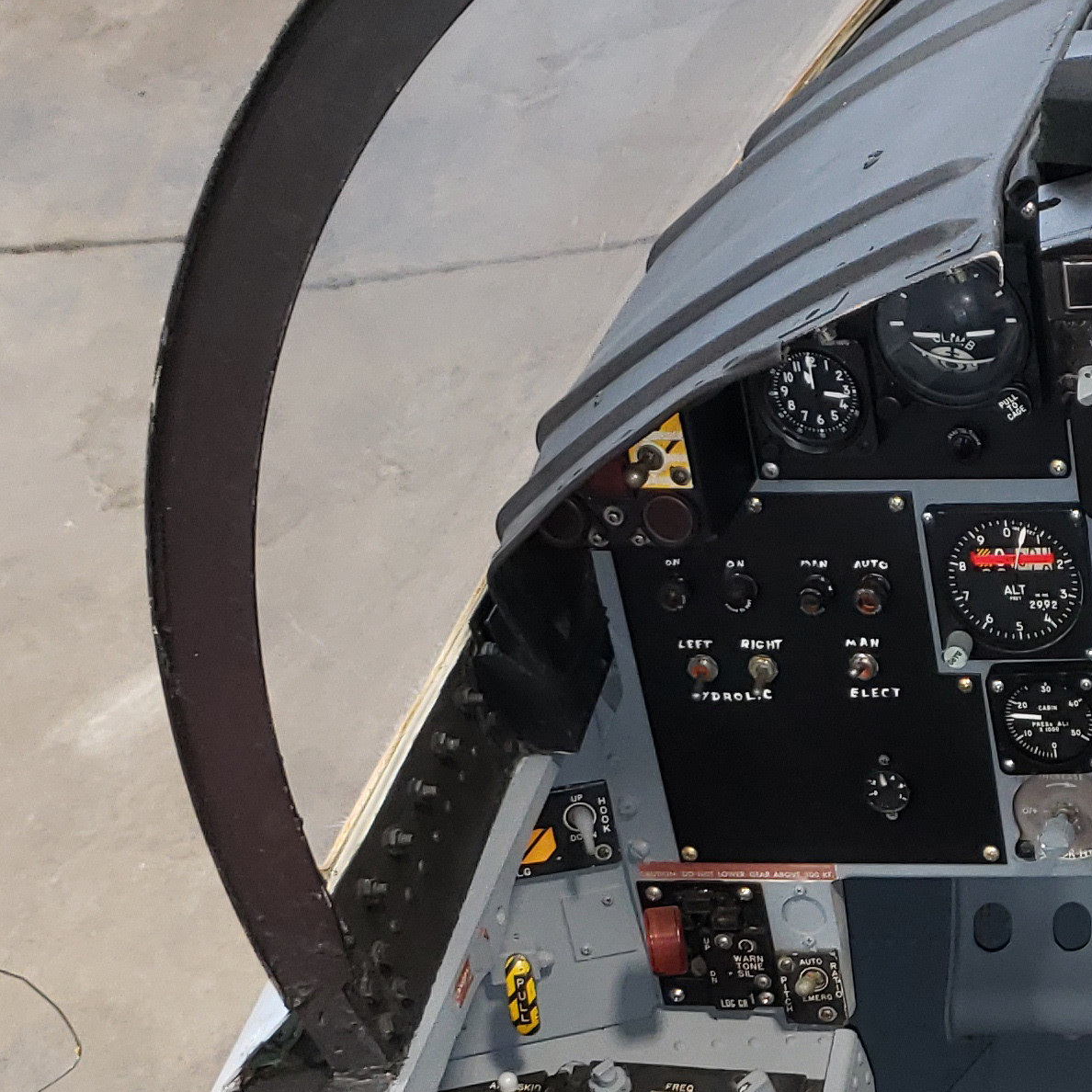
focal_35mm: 78
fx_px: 2784
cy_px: 1138
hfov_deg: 21.1
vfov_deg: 21.3
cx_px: 1206
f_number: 1.5
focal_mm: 4.3
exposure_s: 1/24
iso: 100
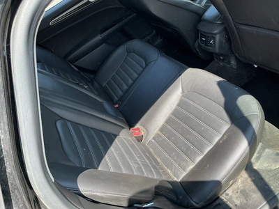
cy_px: 104
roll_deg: +34.2
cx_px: 140
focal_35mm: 28
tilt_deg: -38.8
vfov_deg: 49.7
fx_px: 226
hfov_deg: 63.4
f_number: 1.8
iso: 25
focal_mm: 3
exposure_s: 1/228
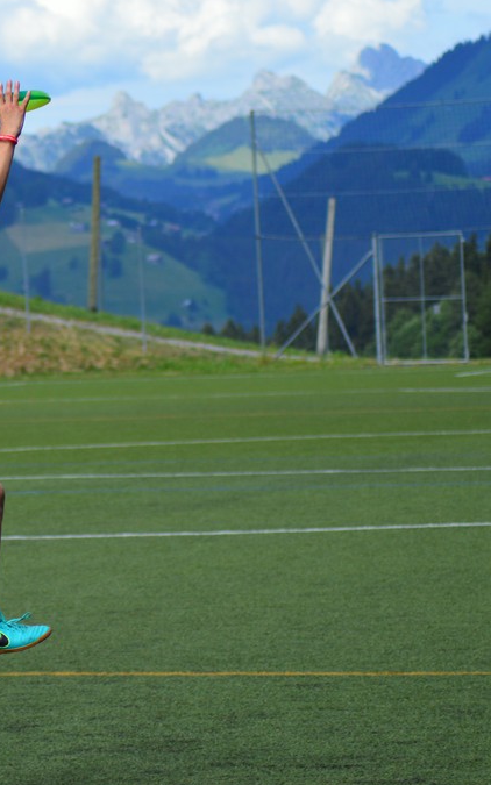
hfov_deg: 7.5
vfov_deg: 12.1
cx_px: -67
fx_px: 3720
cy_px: 394
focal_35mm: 174
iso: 200
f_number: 4
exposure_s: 1/1250
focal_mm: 75
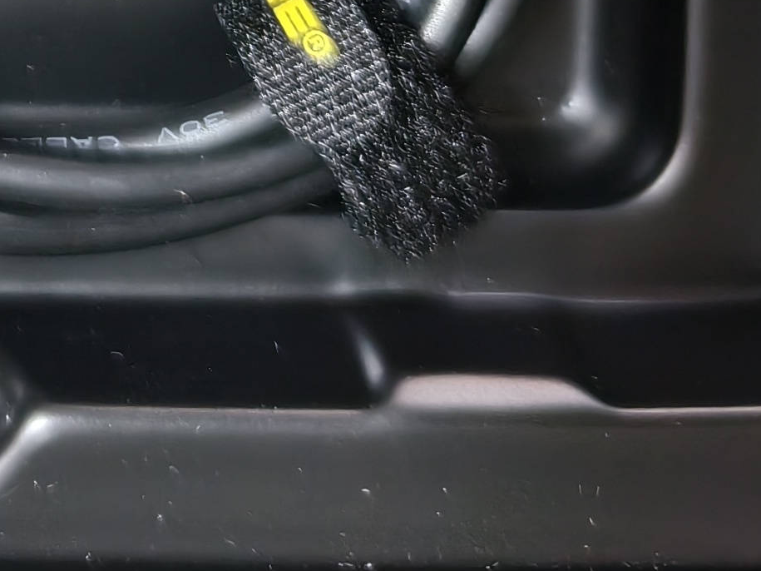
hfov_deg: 17.2
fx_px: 2264
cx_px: -387
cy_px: -651
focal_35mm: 103
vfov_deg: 12.3
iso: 159
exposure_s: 1/50
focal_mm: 5.6
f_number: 1.57
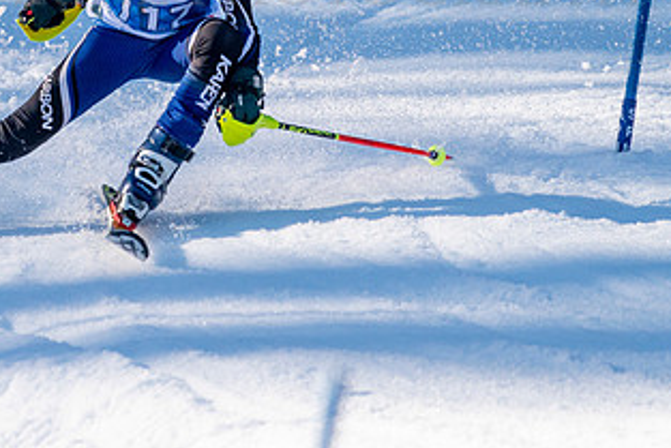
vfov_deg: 1.0
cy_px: -1
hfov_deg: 1.5
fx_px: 25583
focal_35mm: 1372
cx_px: -31
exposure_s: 1/2000
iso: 640
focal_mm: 560
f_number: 8
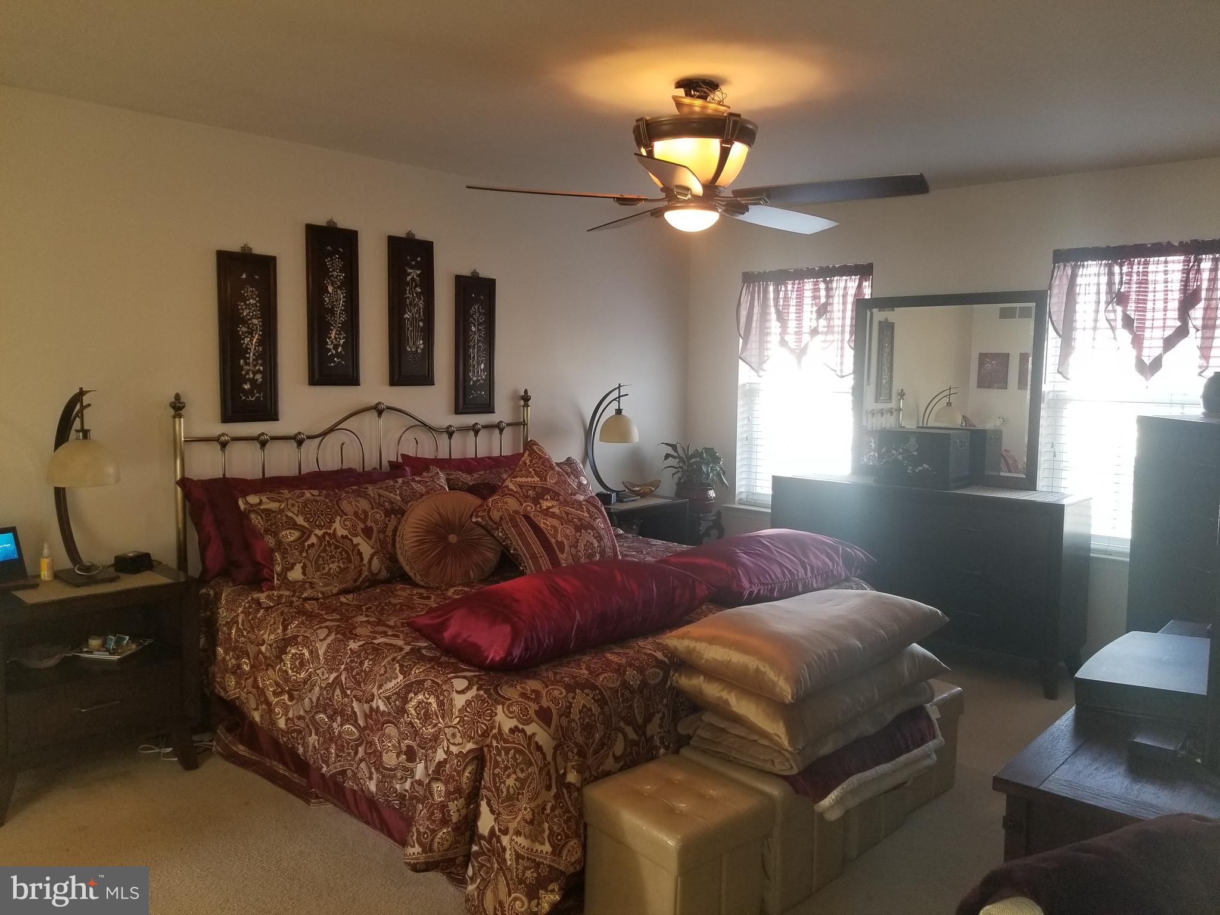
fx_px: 916
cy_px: 458
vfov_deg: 53.1
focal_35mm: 26
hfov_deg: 67.3
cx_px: 610
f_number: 1.7
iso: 125
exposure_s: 1/40
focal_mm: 4.25
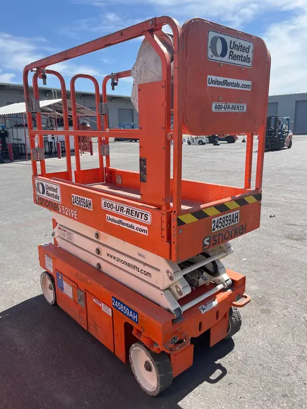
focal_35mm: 26
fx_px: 307
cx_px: 154
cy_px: 204
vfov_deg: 67.3
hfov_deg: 53.1
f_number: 1.6
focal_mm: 5.1
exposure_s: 1/2222
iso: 50
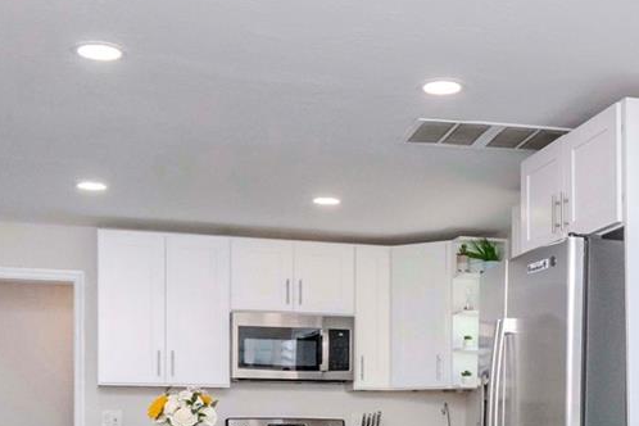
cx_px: 425
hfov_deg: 31.8
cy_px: 439
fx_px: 1111
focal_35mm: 63
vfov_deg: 20.9
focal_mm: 13
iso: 800
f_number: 10
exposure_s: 1/200
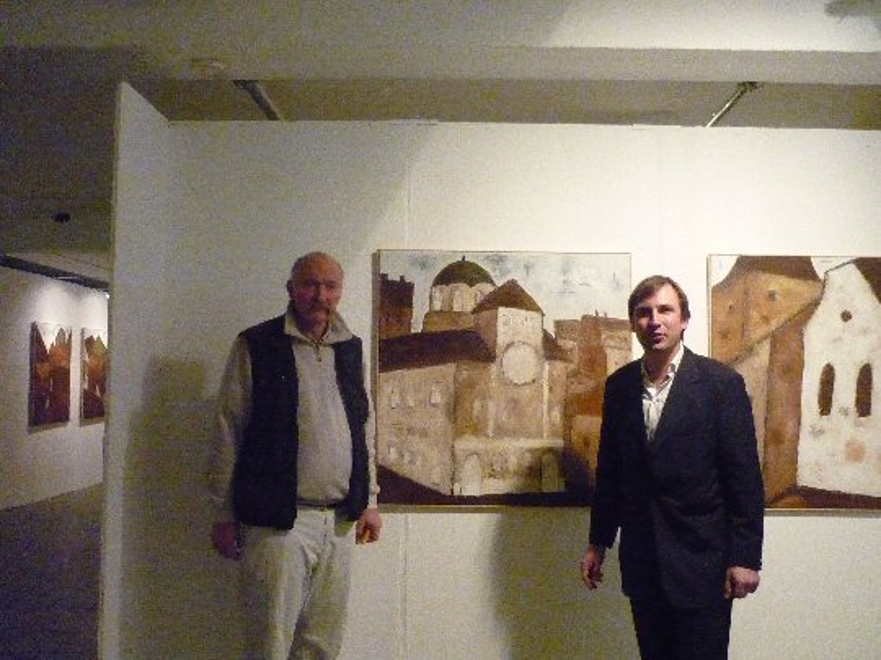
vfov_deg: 42.9
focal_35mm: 33
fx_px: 840
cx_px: 440
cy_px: 330
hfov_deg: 55.4
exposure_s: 1/100
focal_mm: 5.5
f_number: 2.8
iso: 1600
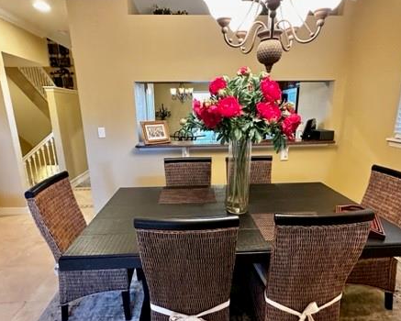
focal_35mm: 20
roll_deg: +0.3
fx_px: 237
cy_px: 169
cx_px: 201
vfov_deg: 68.1
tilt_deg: -15.3
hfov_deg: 80.4
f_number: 2.2
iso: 640
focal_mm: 2.22
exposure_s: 1/60
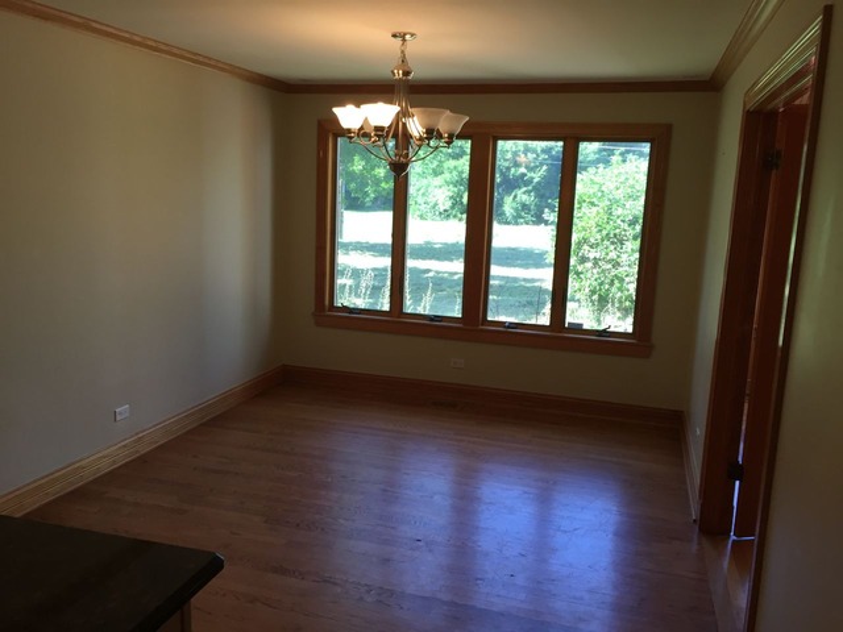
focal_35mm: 29
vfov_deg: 48.2
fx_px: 706
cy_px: 316
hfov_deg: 61.7
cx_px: 422
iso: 32
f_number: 2.2
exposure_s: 1/40
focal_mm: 4.15
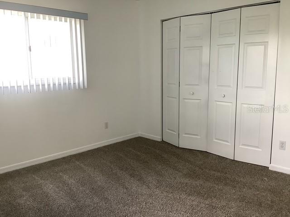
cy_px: 108
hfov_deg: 58.4
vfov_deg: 45.4
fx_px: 260
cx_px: 145
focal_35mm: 31
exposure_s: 1/60
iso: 80
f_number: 2.4
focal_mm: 3.3
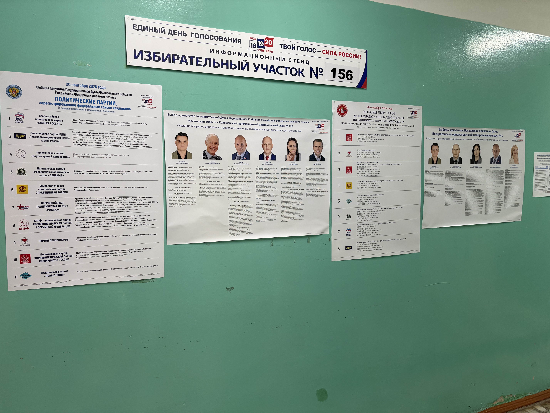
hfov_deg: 67.3
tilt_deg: -4.4
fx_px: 413
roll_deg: +1.1
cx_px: 275
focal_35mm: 26
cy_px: 206
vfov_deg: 53.1
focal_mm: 5.96
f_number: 1.6
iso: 100
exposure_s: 1/100
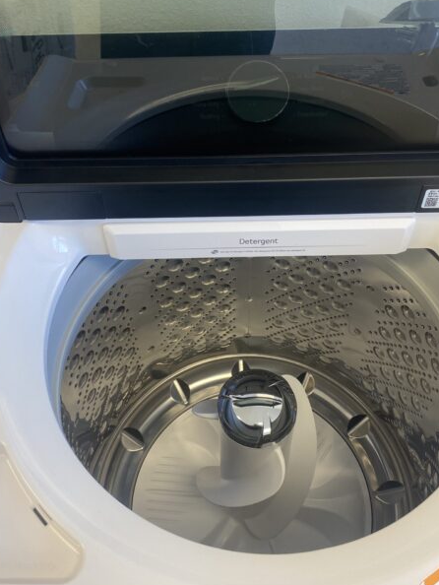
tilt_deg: -50.3
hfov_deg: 40.7
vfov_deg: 52.4
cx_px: 218
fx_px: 591
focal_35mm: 35
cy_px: 253
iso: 80
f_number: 1.8
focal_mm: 4.25
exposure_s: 1/63
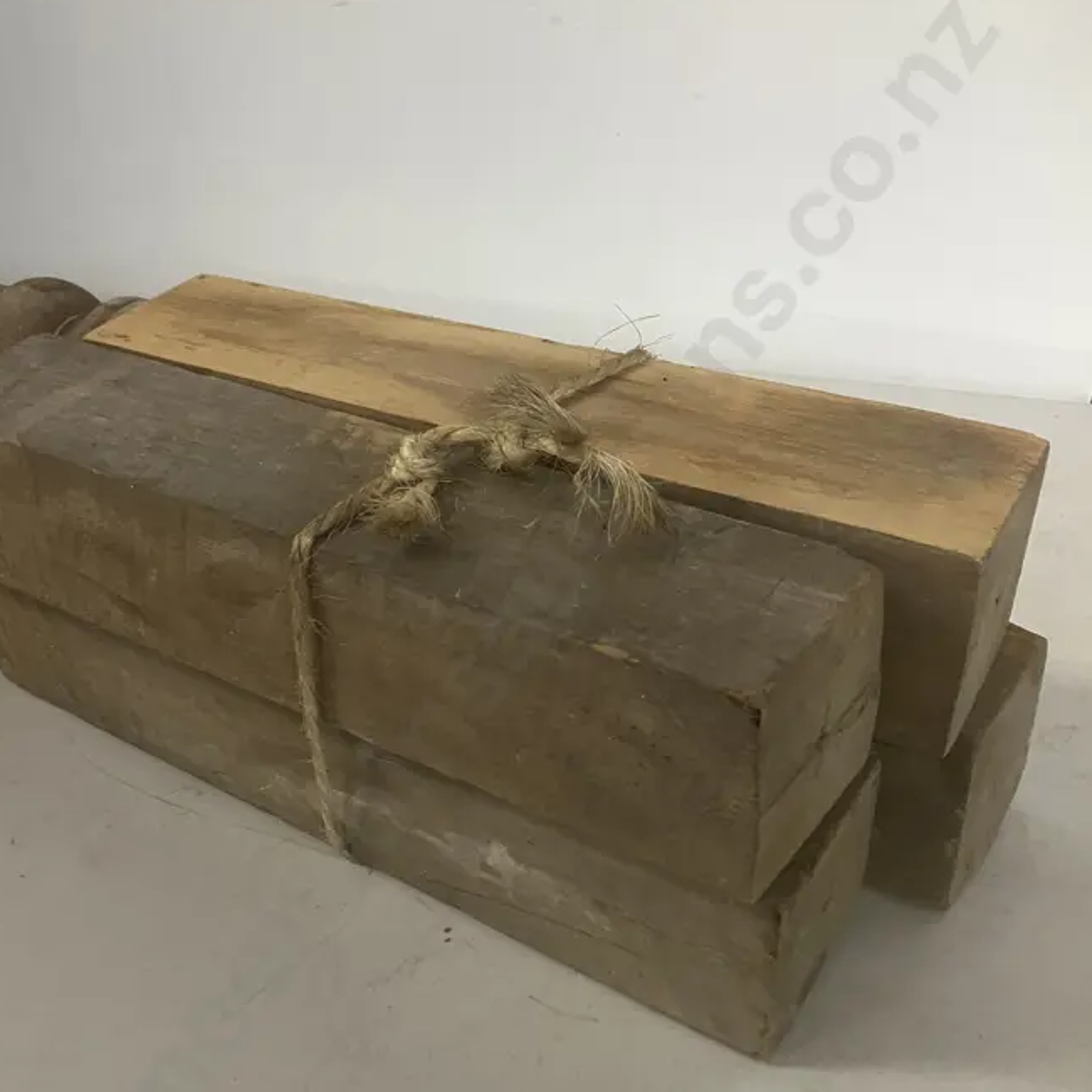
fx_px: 1392
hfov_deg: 42.7
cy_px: 702
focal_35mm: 39
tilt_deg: -35.5
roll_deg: +6.7
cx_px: 460
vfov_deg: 42.4
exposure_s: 1/50
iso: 160
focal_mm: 3.99
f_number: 1.8
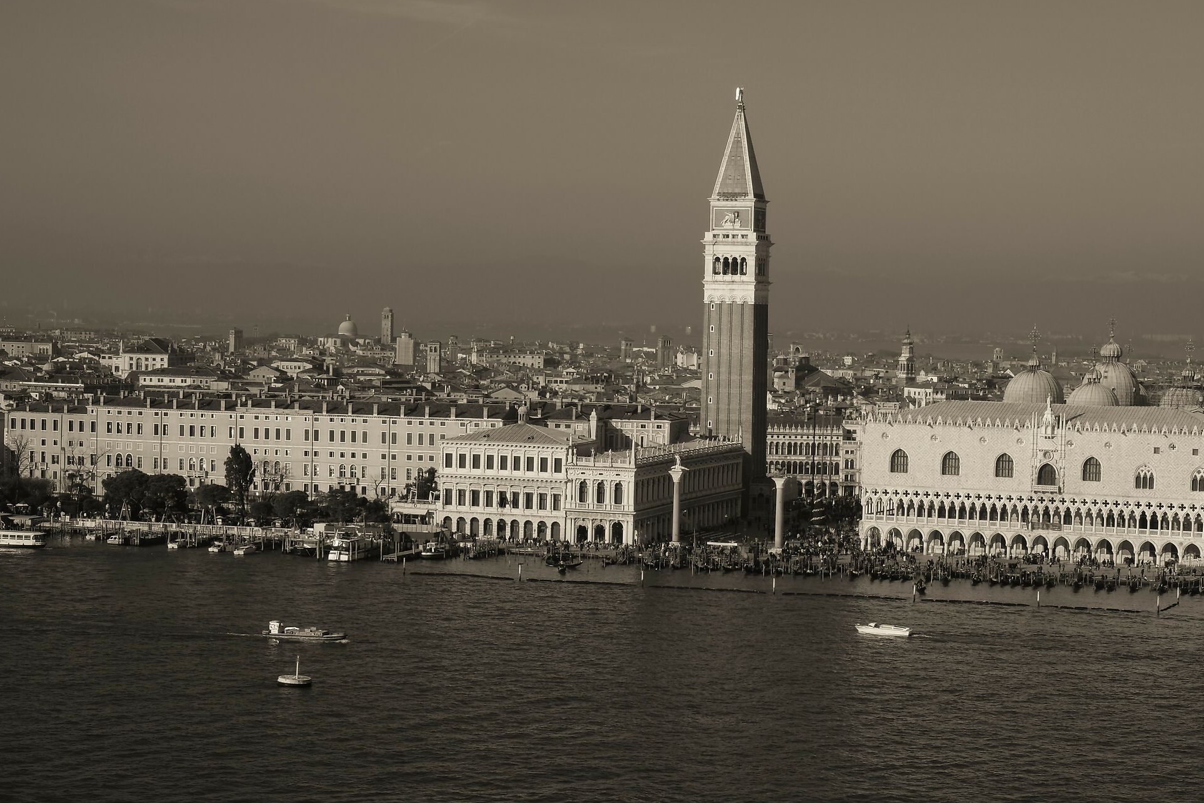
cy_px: 403
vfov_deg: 17.9
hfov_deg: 26.6
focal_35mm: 76
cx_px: 726
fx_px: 2542
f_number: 18
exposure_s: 1/180
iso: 200
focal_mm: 40.7
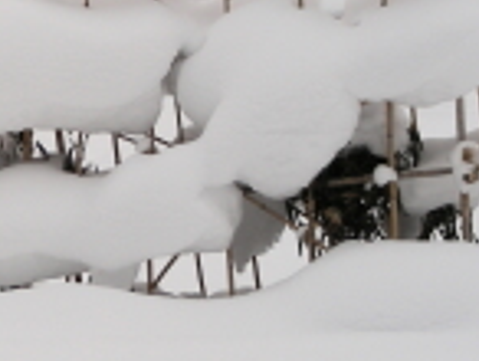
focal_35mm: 250
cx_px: -154
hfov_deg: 7.8
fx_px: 3465
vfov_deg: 6.0
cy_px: 103
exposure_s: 1/142
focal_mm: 14.6
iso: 50
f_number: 3.5
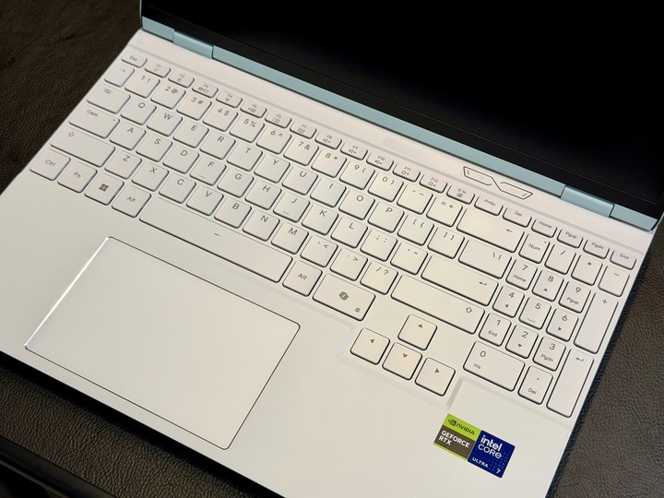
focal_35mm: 48
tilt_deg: -59.3
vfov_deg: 30.3
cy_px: 249
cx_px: 332
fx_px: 921
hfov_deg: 39.7
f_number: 1.78
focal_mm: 6.76
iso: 80
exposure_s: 1/60
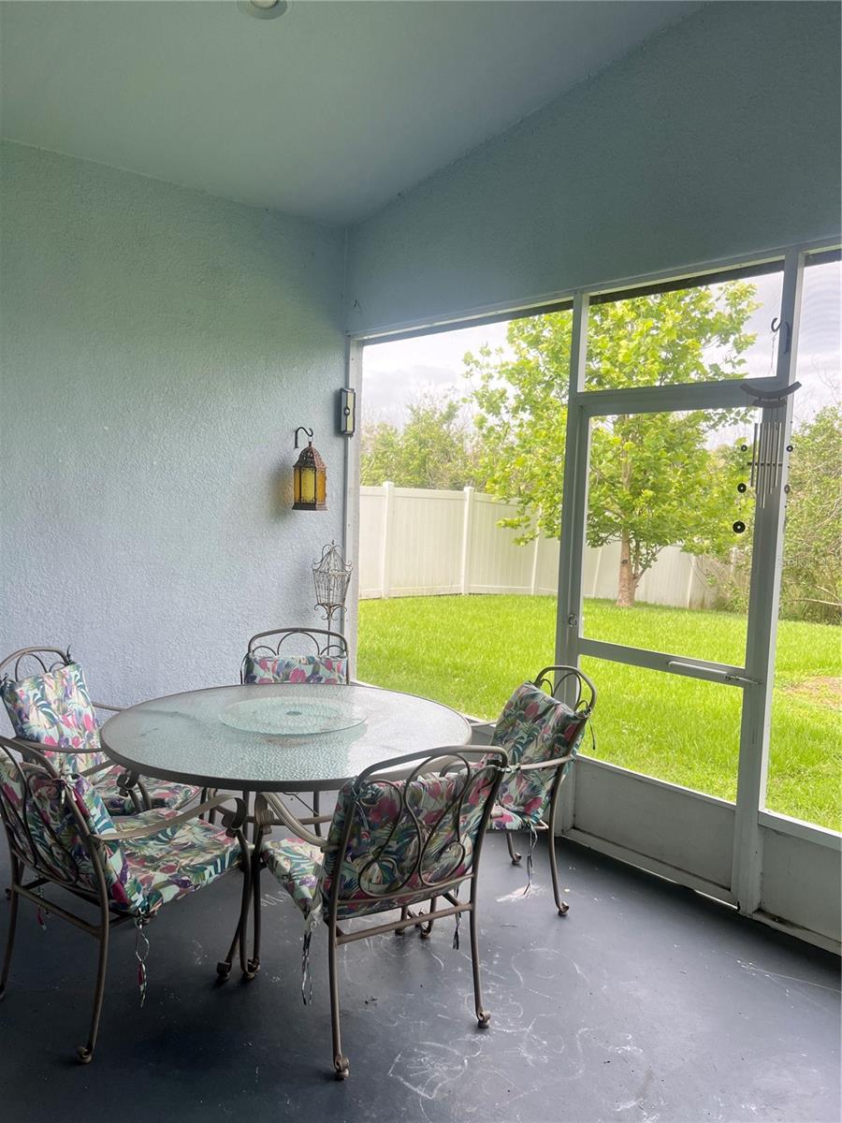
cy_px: 562
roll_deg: -0.9
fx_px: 843
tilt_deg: -3.4
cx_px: 421
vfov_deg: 67.3
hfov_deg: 53.1
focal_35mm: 26
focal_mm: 5.7
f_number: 1.5
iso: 50
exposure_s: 1/733
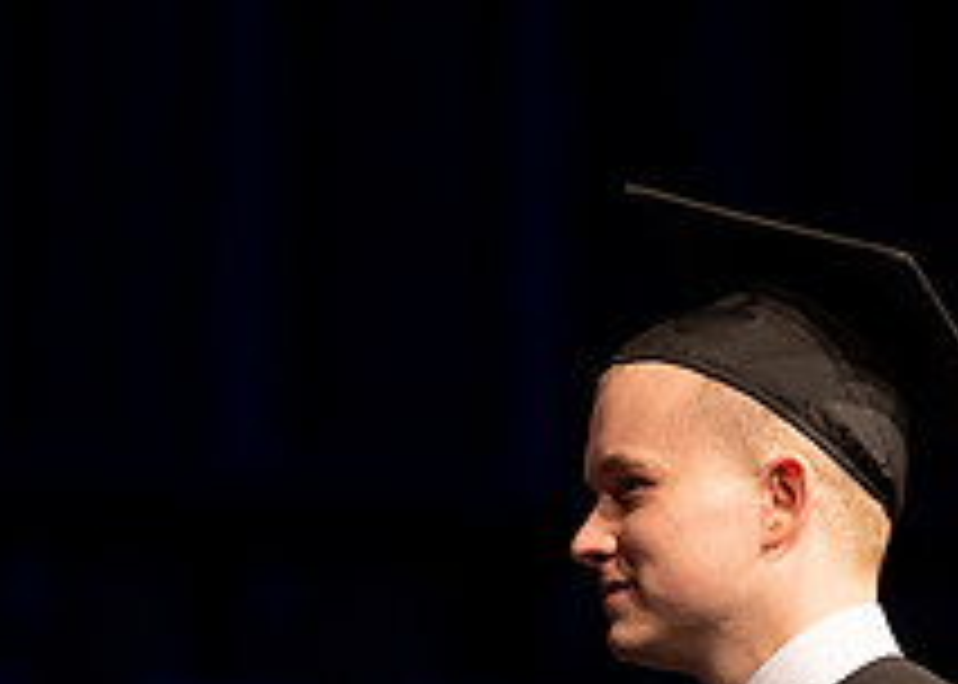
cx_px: 350
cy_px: 846
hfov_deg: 3.5
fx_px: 15531
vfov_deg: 2.5
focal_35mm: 571
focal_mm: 200
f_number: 2.8
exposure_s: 1/200
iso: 1250
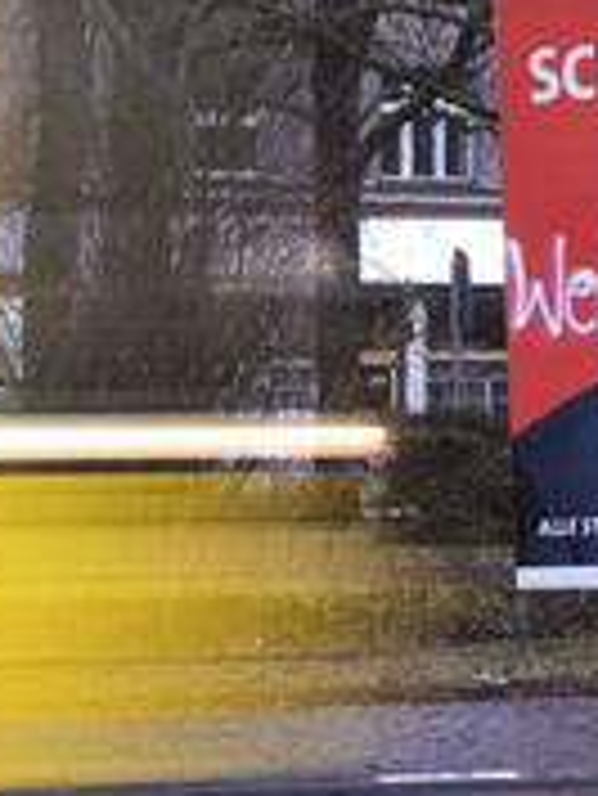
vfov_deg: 9.6
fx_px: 4739
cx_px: 659
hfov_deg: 7.2
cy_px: 445
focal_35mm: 206
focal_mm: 56
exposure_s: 1/5
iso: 200
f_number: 2.5
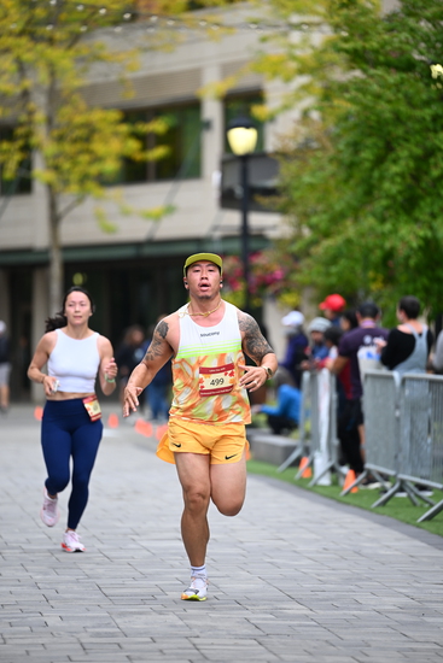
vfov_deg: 10.3
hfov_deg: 6.9
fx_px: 3689
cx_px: 222
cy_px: 332
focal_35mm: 200
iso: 640
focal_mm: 200
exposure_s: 1/2000
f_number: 2.8
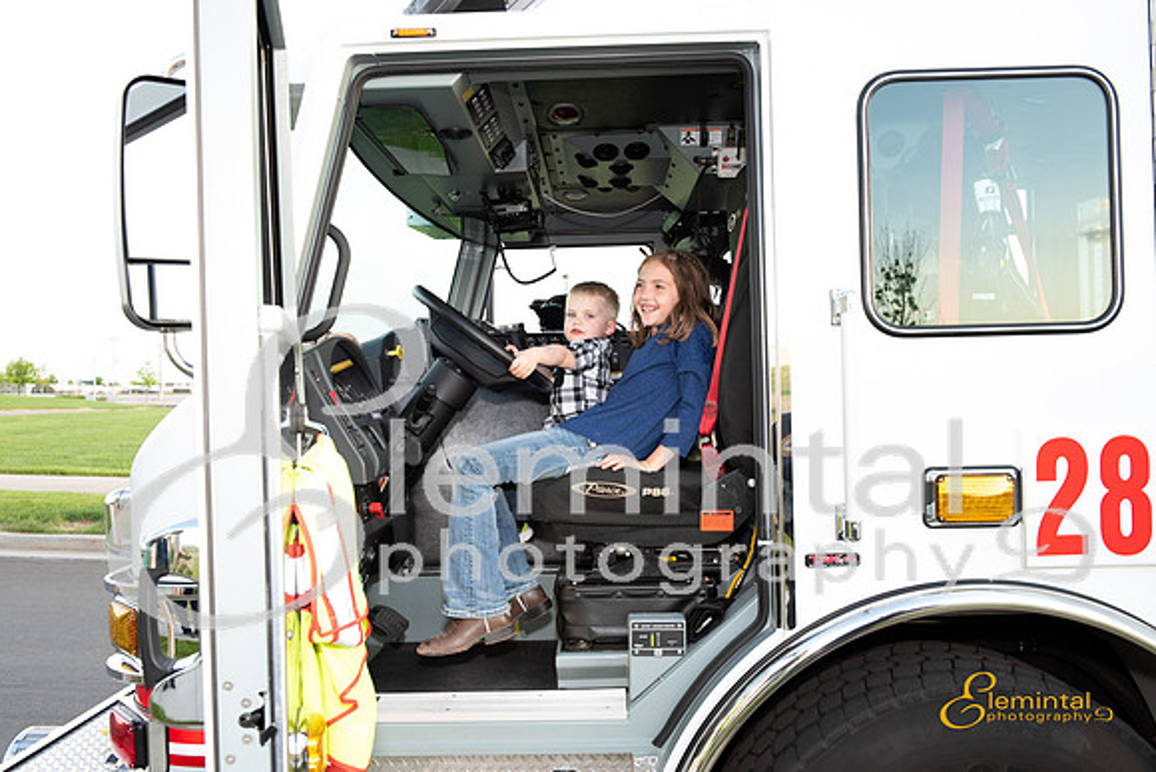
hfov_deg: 60.3
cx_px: 578
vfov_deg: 42.3
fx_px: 996
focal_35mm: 31
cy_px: 386
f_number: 6.3
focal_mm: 31
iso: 320
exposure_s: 1/60
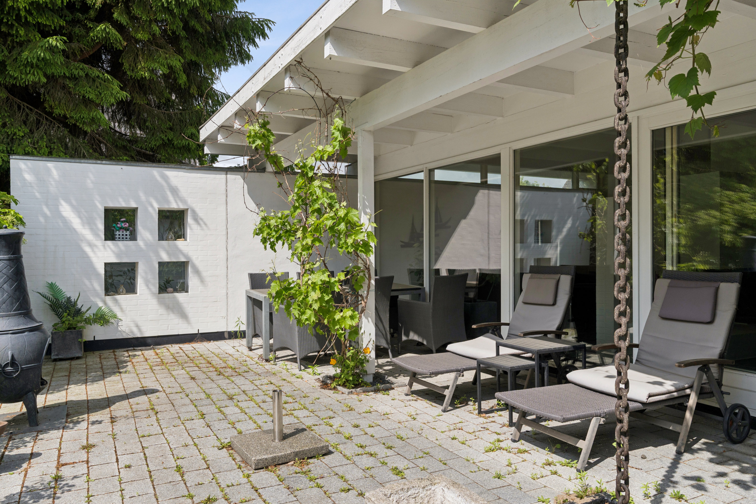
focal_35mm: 27
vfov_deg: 47.9
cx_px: 378
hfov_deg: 67.4
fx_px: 567
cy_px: 252
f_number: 7.1
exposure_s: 1/500
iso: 100
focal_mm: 18
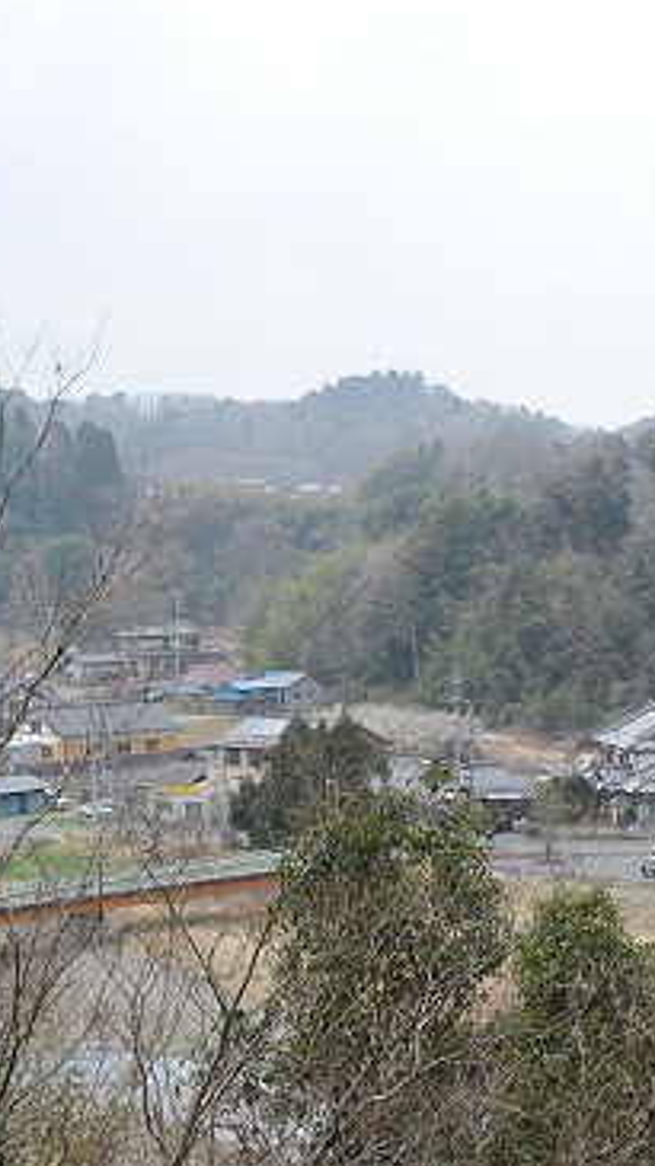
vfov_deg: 26.5
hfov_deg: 15.0
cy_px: 580
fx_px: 2473
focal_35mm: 80
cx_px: 543
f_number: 9
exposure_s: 1/500
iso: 640
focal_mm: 50
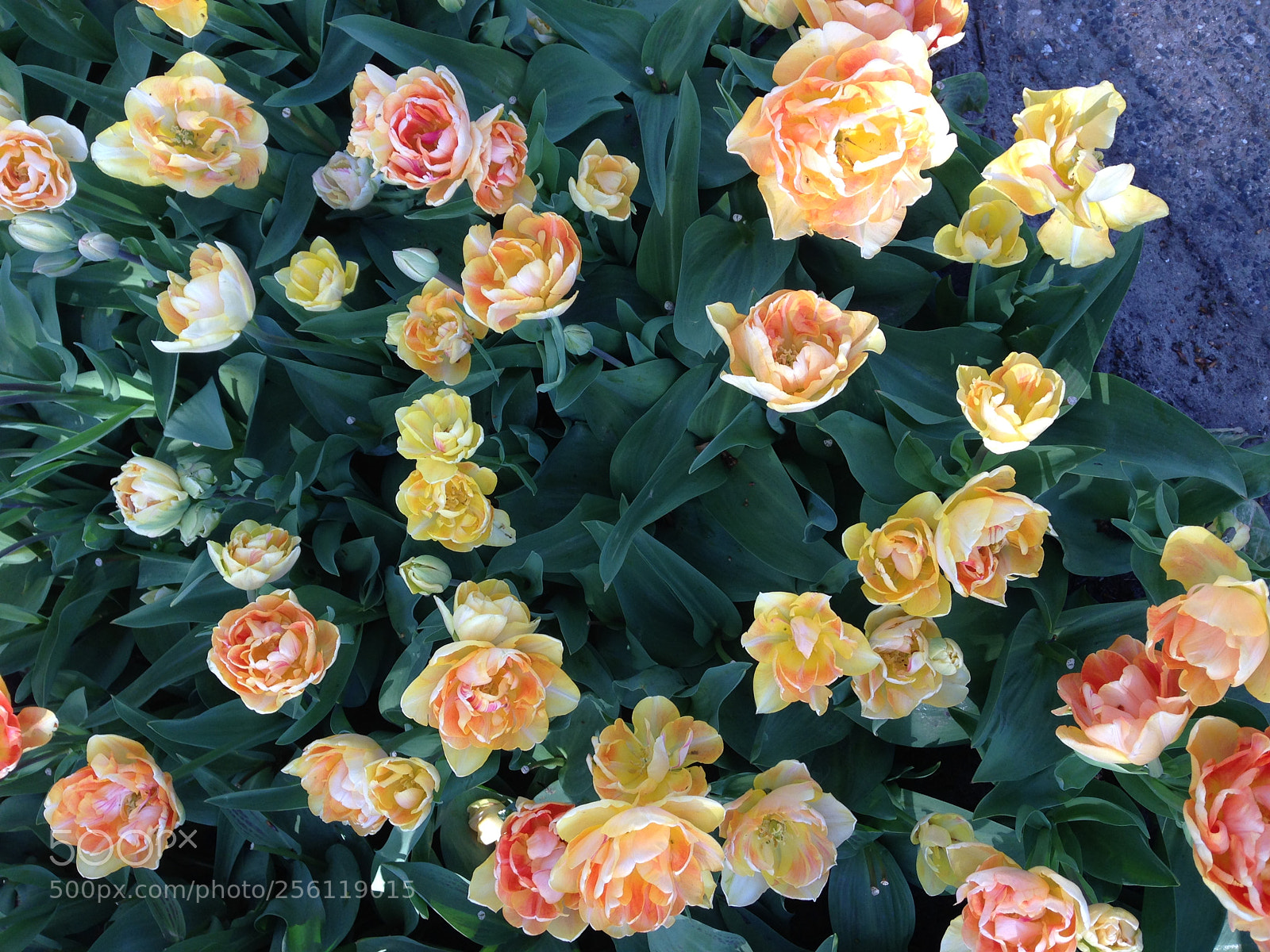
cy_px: 476
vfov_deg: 42.9
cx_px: 635
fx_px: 1211
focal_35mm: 33
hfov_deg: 55.4
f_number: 2.4
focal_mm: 4.12
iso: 50
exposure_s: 1/125
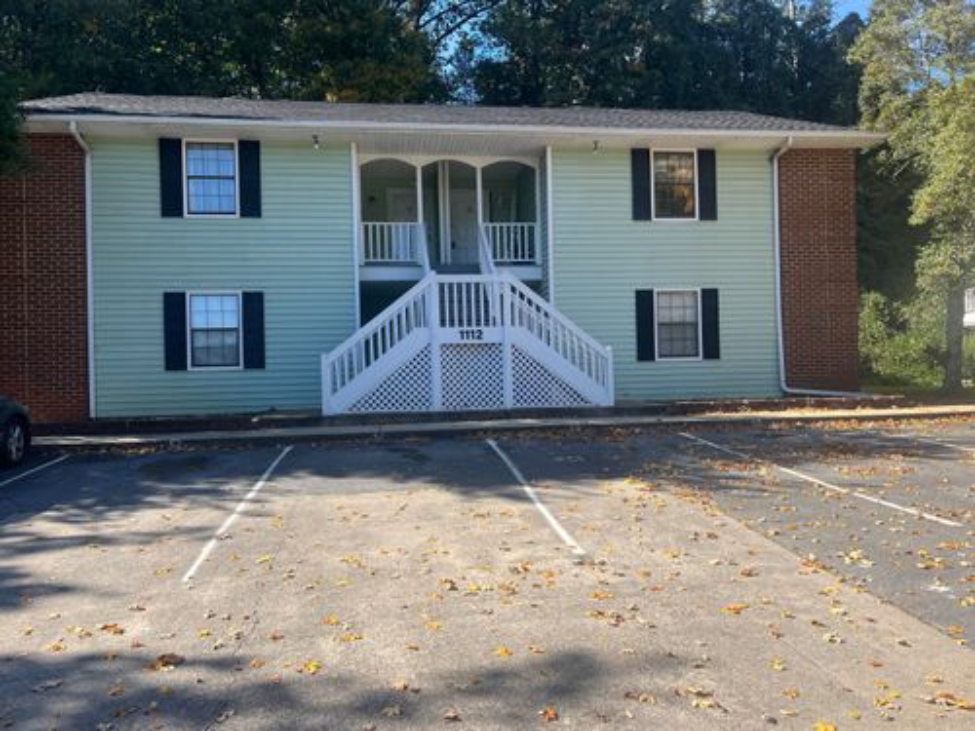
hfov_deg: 67.3
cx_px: 488
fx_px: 732
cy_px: 366
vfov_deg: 53.1
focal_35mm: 26
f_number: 1.6
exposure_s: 1/1647
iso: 50
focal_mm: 5.1
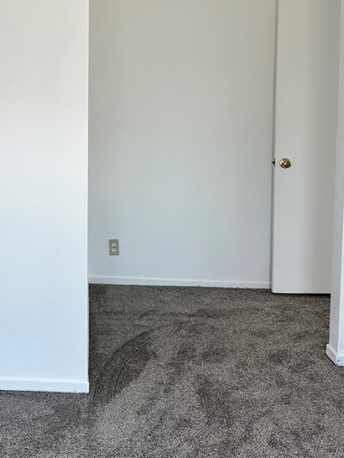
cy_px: 139
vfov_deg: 41.3
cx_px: 47
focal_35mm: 45
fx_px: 596
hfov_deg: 31.0
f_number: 1.78
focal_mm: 6.86
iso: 80
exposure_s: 1/300
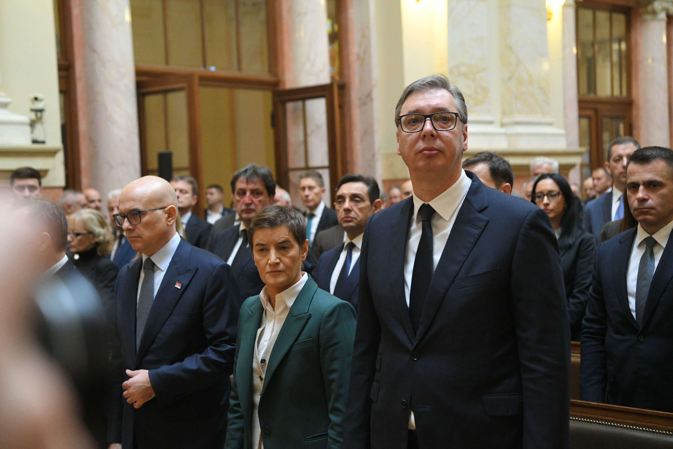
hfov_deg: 34.5
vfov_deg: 23.4
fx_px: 1084
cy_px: 224
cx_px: 336
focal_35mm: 58
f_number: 4
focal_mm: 58
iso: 6400
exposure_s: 1/160
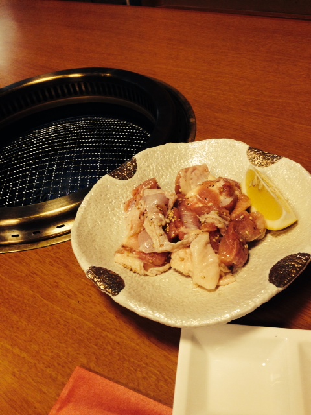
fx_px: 395
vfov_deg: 55.4
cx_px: 156
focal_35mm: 33
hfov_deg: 42.9
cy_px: 208
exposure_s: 1/20
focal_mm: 4.12
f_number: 2.4
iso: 125
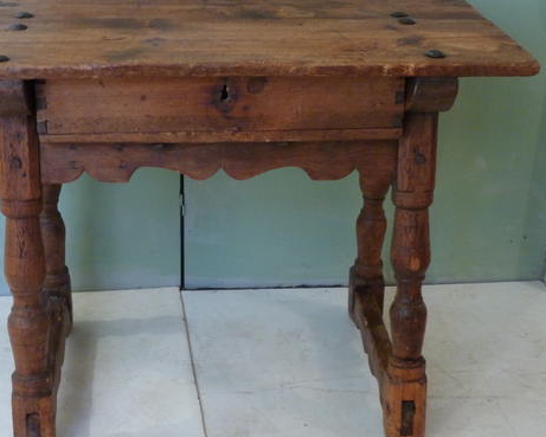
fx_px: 986
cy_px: 238
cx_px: 231
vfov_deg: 25.0
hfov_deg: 30.9
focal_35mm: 61
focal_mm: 7.9
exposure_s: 1/8
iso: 400
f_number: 3.8
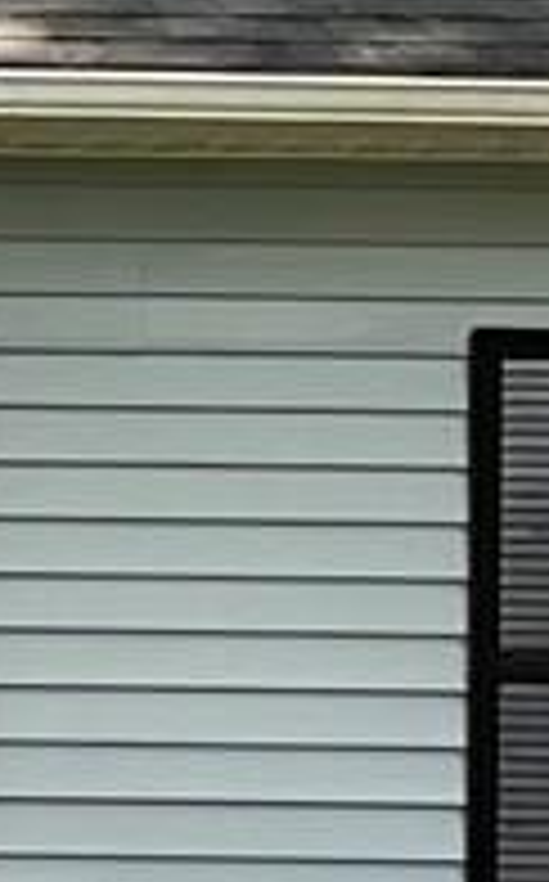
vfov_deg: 7.3
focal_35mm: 288
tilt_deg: +3.7
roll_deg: -1.0
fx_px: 6915
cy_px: 842
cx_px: -1827
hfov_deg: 4.2
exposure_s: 1/618
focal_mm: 5.1
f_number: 1.6
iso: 50
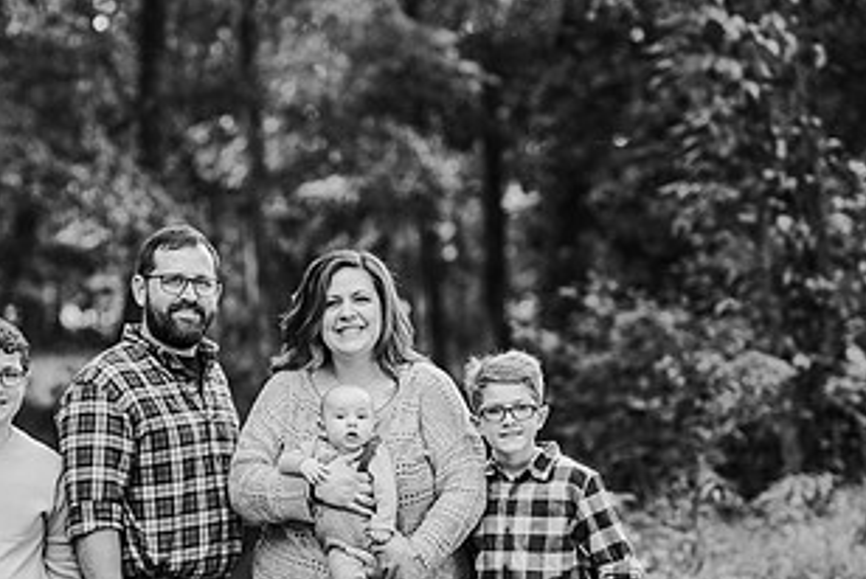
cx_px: 261
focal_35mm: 160
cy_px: 468
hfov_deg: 12.8
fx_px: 3852
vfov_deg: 8.6
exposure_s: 1/200
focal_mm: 85
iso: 125
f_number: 2.2
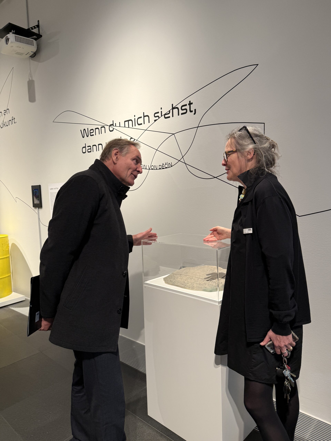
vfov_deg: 71.6
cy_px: 220
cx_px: 166
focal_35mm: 24
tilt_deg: -6.3
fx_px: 306
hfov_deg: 56.8
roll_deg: -1.5
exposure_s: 1/120
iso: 80
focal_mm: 6.76
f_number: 1.78
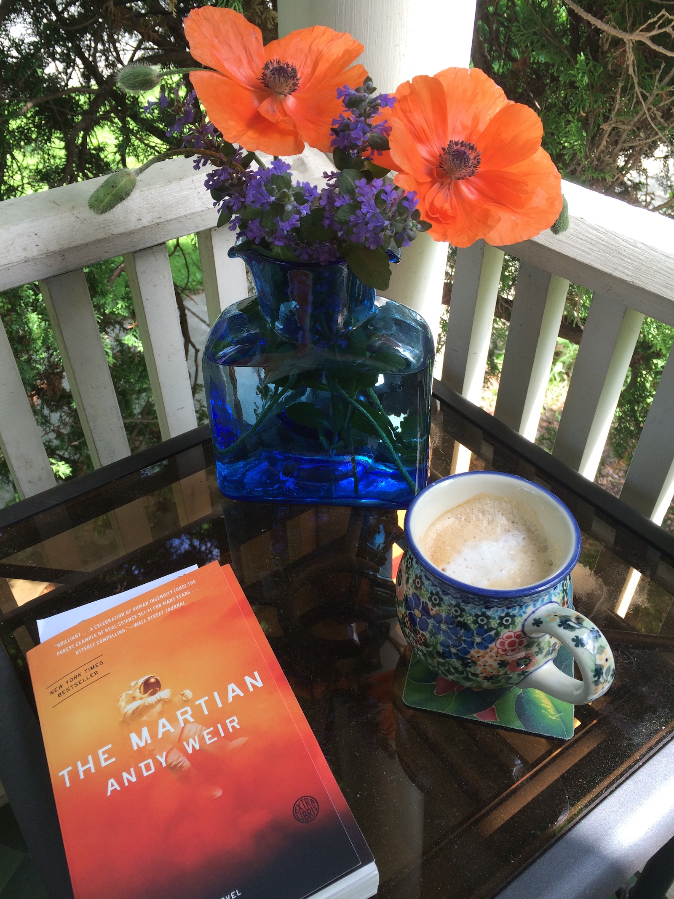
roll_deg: +2.5
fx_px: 753
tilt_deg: -41.2
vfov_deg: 61.7
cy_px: 450
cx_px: 337
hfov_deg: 48.2
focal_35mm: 29
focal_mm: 4.15
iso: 32
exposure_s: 1/121
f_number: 2.2
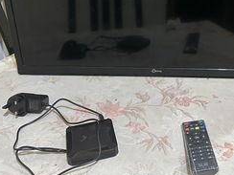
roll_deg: +1.1
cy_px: 38
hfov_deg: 41.4
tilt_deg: -23.2
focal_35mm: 45
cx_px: 161
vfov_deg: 31.4
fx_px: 304
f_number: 1.78
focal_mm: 6.86
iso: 640
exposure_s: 1/40
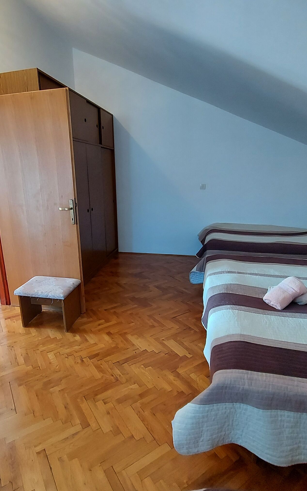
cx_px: 126
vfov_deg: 88.0
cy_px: 250
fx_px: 254
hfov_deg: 61.8
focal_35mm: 19
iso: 320
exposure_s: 1/33
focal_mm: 1.74
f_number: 2.2
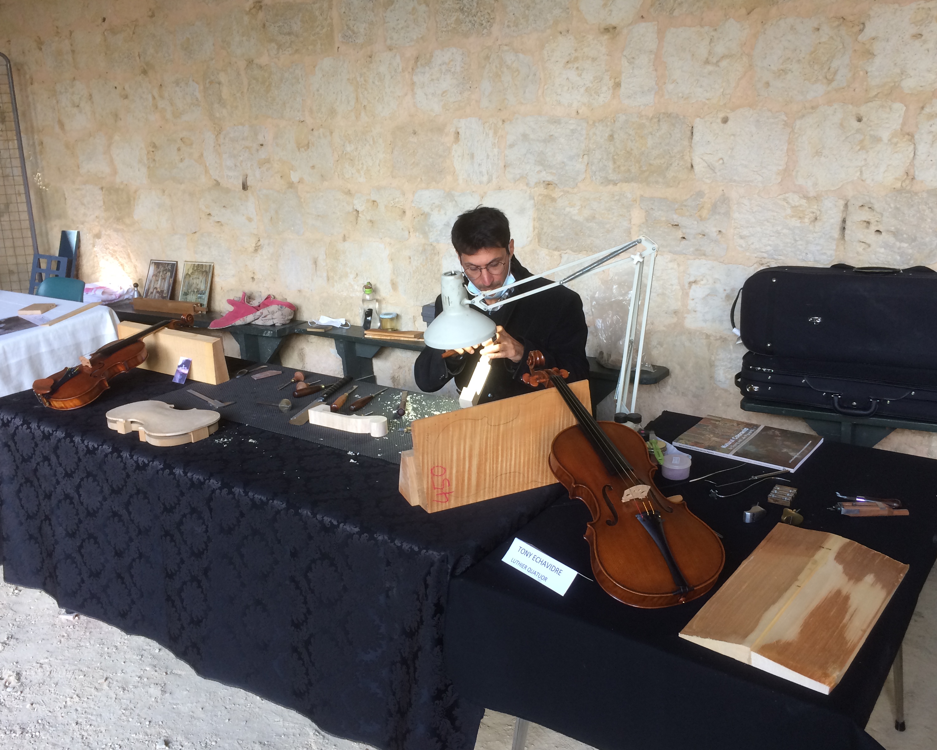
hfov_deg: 57.2
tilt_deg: -16.3
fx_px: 860
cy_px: 376
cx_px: 450
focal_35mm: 31
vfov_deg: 47.1
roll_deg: +1.0
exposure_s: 1/33
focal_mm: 4.15
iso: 40
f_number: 2.2
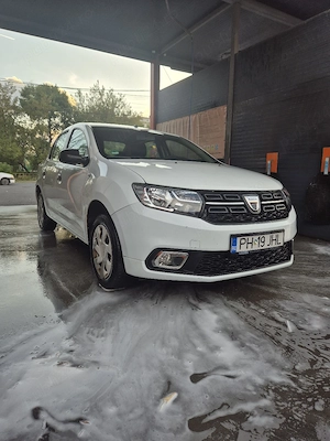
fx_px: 292
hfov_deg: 58.9
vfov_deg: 73.9
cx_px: 165
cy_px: 220
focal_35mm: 23
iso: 25
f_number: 1.8
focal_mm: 5.4
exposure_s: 1/357
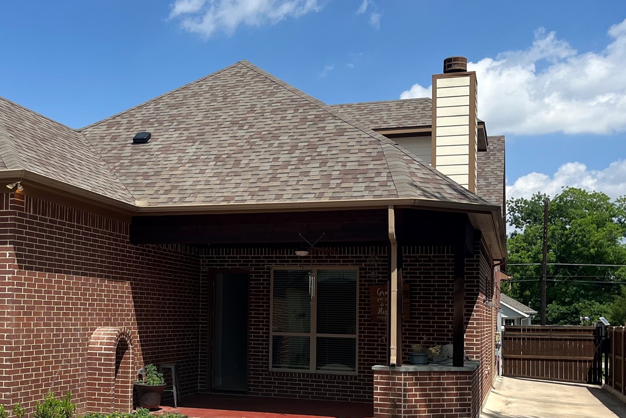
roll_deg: -1.6
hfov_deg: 41.2
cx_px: 197
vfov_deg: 28.5
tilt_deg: +2.9
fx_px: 817
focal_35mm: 47
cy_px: 271
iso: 50
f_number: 1.6
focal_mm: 5.1
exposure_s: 1/4651
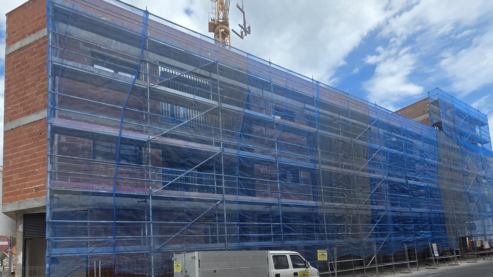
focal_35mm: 19
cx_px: 226
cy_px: 224
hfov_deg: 89.4
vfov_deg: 54.2
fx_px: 248
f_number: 1.9
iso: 40
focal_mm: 2.2
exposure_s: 1/1844
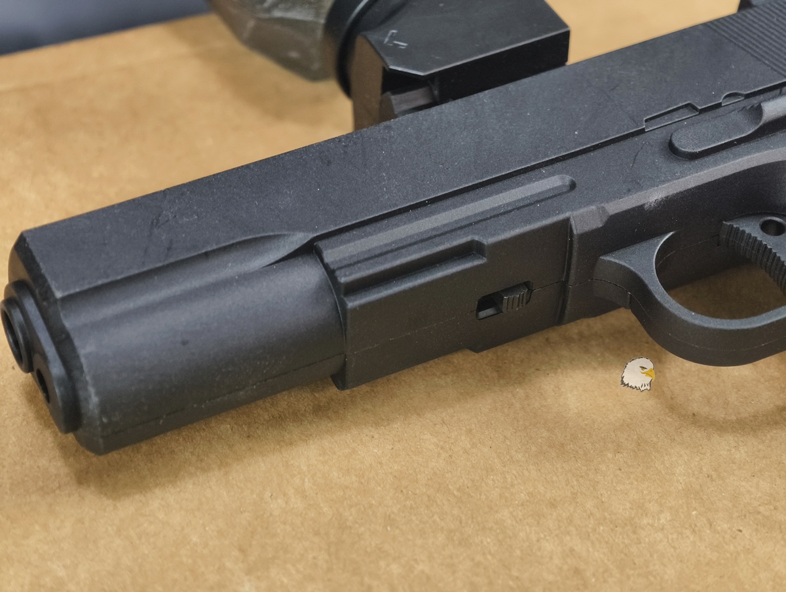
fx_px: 1933
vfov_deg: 17.4
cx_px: 393
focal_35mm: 85
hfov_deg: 23.0
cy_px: 296
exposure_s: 1/17.1
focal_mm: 22.48
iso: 898
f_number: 2.67
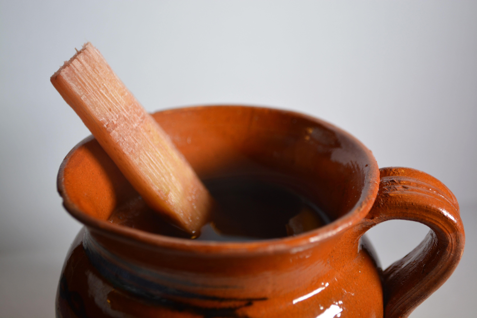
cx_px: 238
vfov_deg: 25.1
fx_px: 715
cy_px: 159
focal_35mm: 54
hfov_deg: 36.9
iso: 400
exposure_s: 1/80
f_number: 5
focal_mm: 36
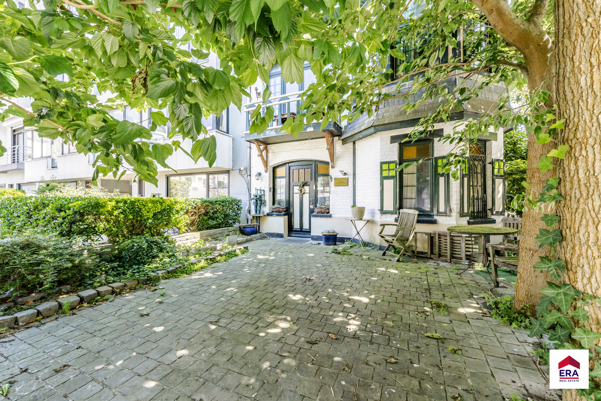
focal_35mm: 14
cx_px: 300
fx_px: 234
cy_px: 200
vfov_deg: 81.2
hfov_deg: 104.3
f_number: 11
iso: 500
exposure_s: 1/160
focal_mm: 14
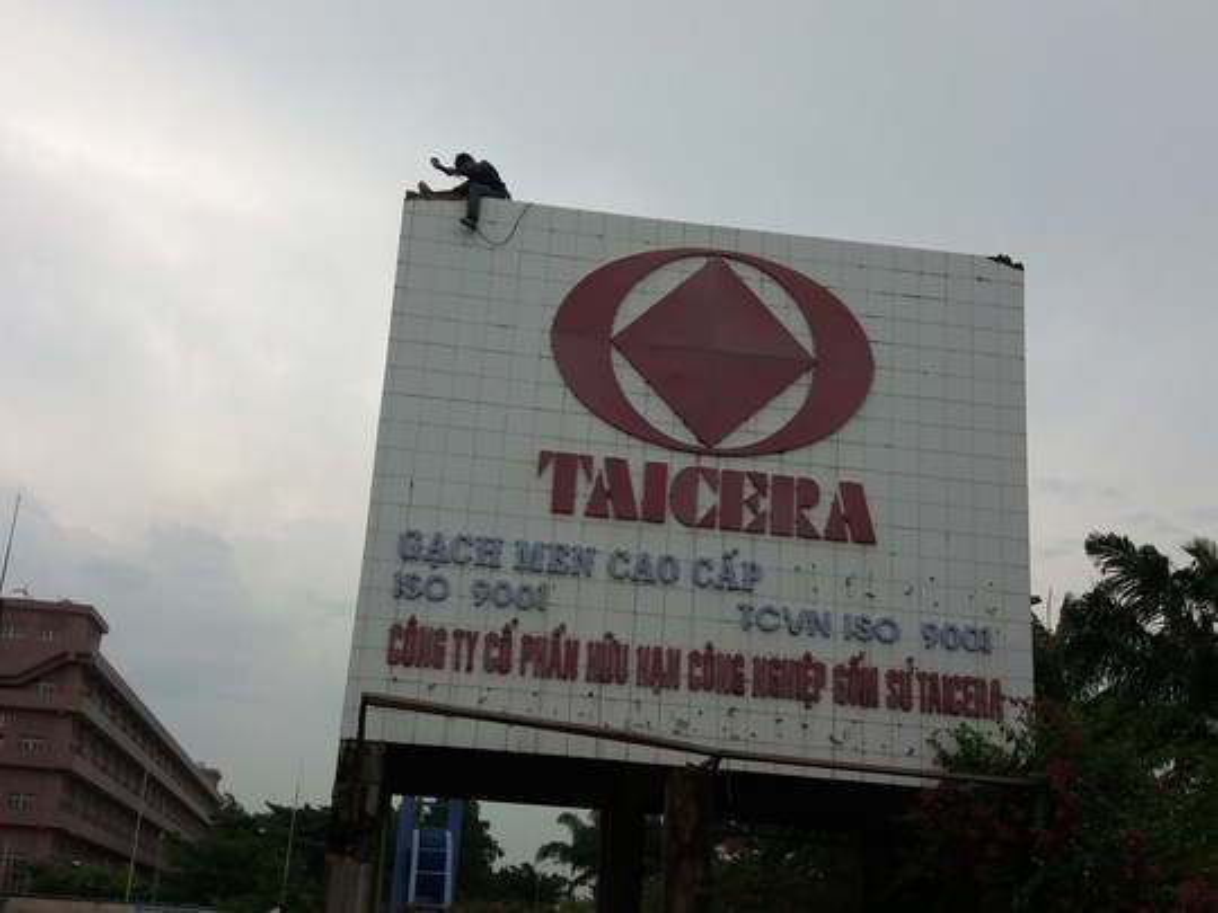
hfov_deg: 63.4
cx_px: 609
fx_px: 985
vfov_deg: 49.7
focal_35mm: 28
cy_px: 456
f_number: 1.9
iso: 64
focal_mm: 3.7
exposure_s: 1/909
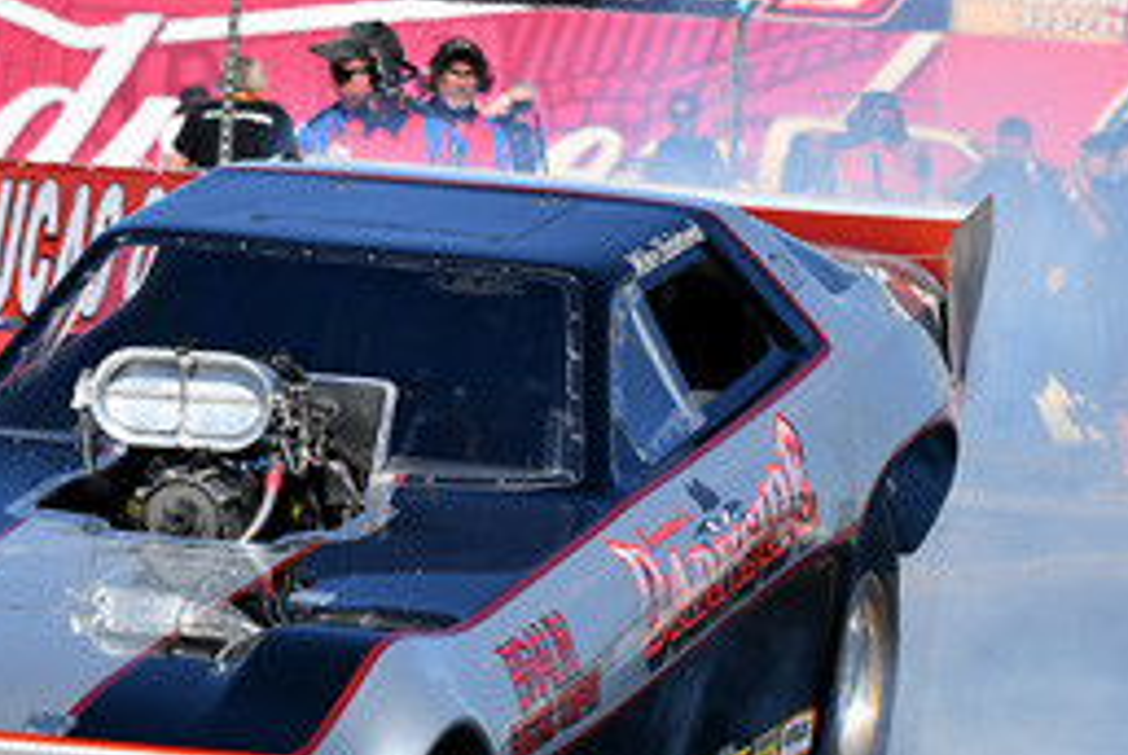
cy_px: 470
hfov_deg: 6.4
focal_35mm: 321
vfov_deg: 4.3
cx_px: 294
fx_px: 10069
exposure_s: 1/1000
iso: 160
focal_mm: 110
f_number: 5.6
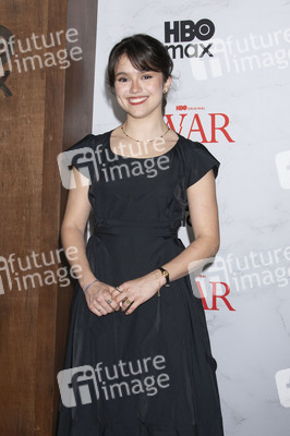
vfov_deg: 60.3
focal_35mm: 31
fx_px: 375
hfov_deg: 42.3
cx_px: 145
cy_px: 218
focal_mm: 31
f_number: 6.3
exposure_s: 1/200
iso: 640
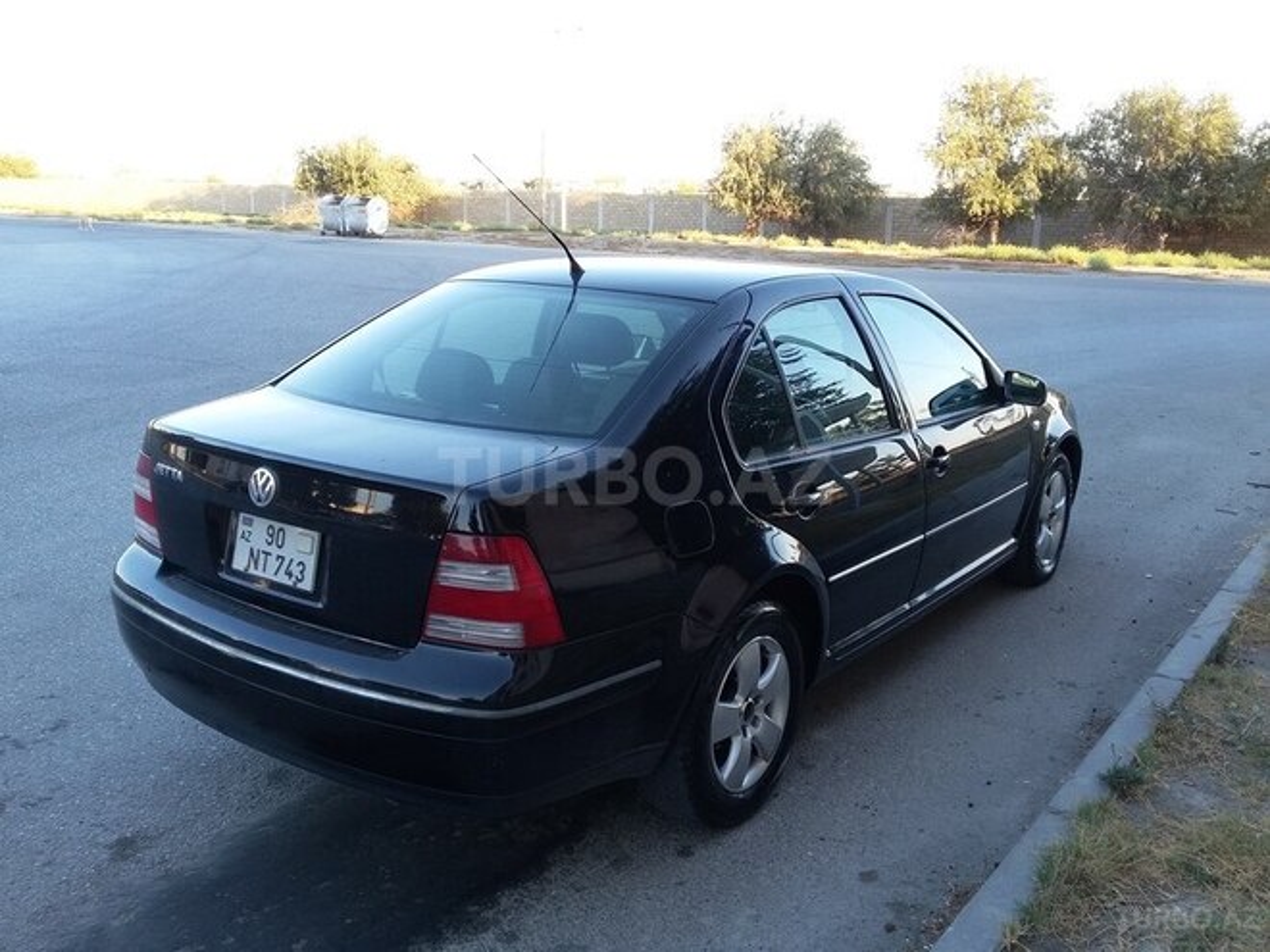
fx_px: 1137
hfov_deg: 58.4
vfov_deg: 45.4
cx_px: 635
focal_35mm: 31
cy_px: 476
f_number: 2.2
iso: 64
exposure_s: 1/100
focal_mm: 3.3
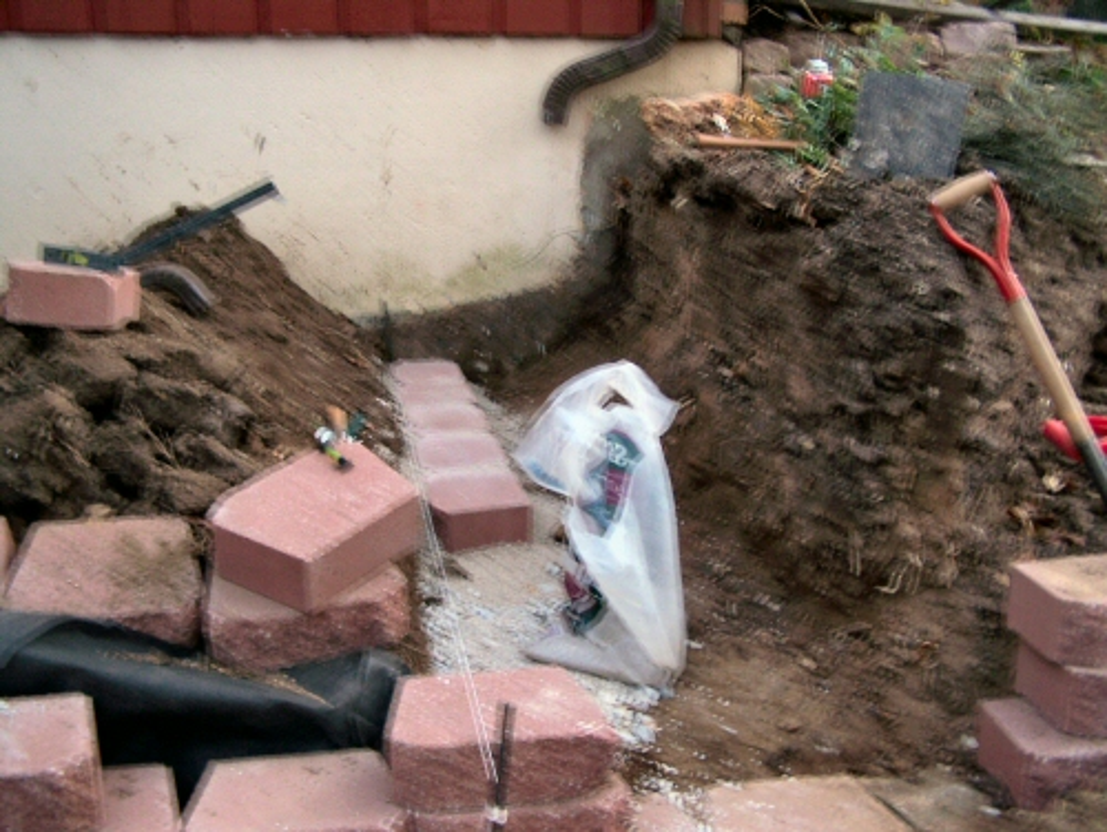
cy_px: 416
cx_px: 554
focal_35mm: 38
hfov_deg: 48.9
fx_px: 1216
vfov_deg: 37.8
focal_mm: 6.3
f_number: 2.8
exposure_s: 1/2
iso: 80
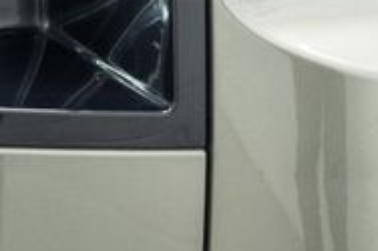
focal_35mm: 143
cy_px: -77
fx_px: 1500
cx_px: -161
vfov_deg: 9.4
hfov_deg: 13.6
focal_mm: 28
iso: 640
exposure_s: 1/40
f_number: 3.2
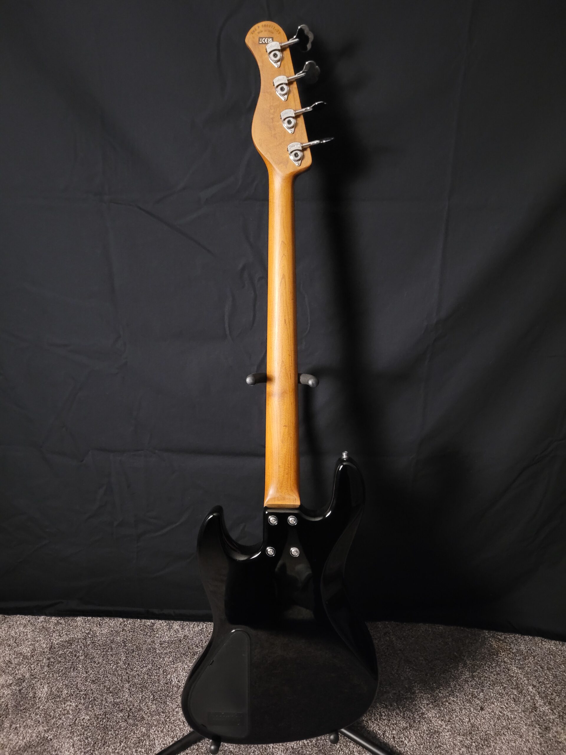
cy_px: 378
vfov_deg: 67.3
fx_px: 567
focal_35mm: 26
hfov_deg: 53.1
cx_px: 283
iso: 1600
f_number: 1.8
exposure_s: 1/10
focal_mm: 5.4
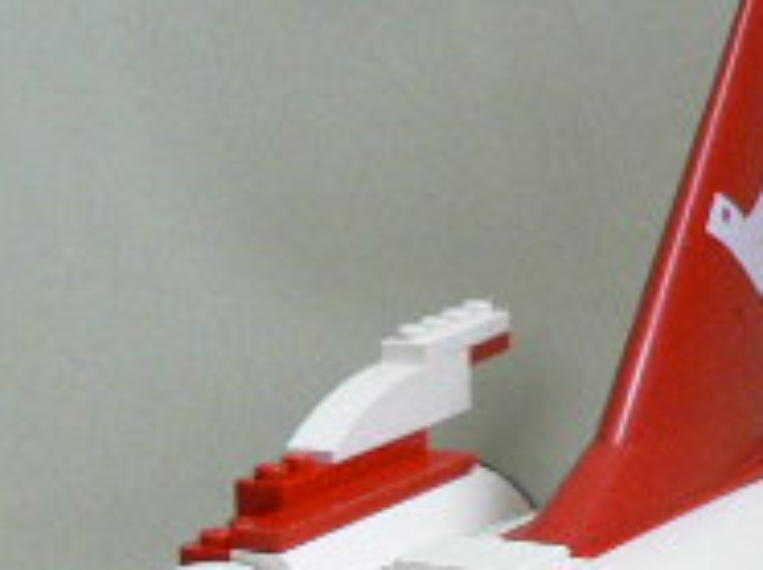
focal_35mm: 124
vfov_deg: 11.5
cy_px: 783
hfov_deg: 15.9
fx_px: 2730
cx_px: 480
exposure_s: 1/15
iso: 200
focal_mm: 6
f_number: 2.8
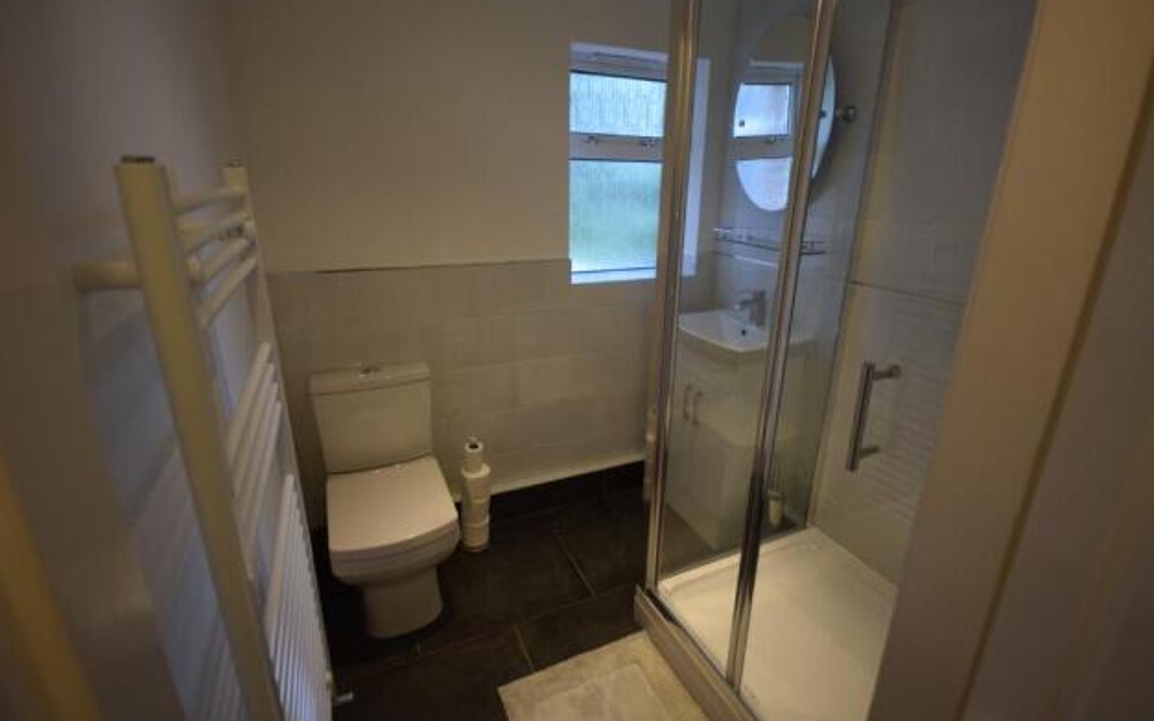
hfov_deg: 97.8
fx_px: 503
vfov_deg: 71.2
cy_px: 349
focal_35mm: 16
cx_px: 596
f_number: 4
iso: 450
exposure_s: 1/60
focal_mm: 10
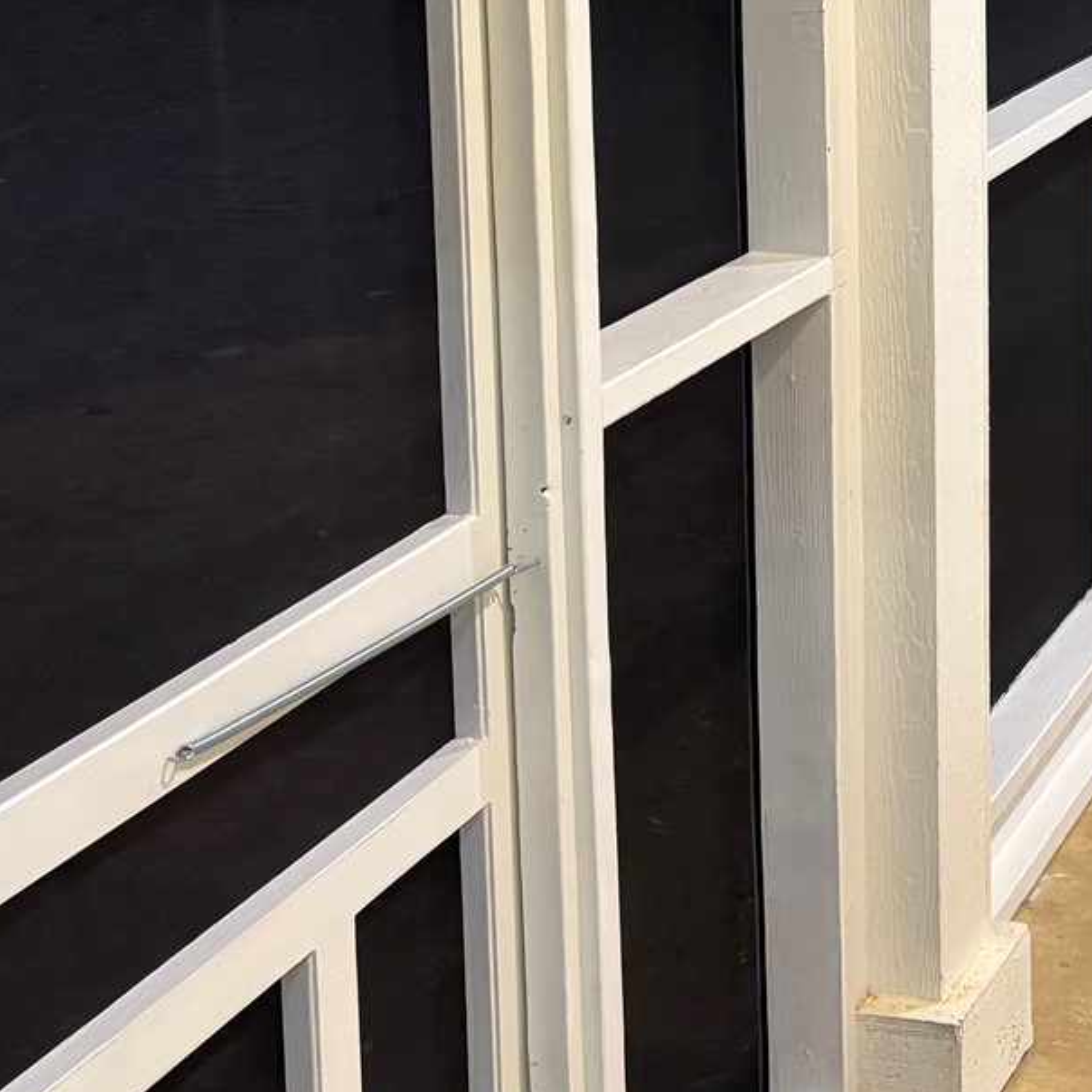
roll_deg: -1.4
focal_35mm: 73
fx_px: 2605
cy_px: 71
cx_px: 1341
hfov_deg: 21.8
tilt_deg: -8.9
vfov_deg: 23.0
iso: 320
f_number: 1.6
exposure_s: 1/60
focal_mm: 5.96
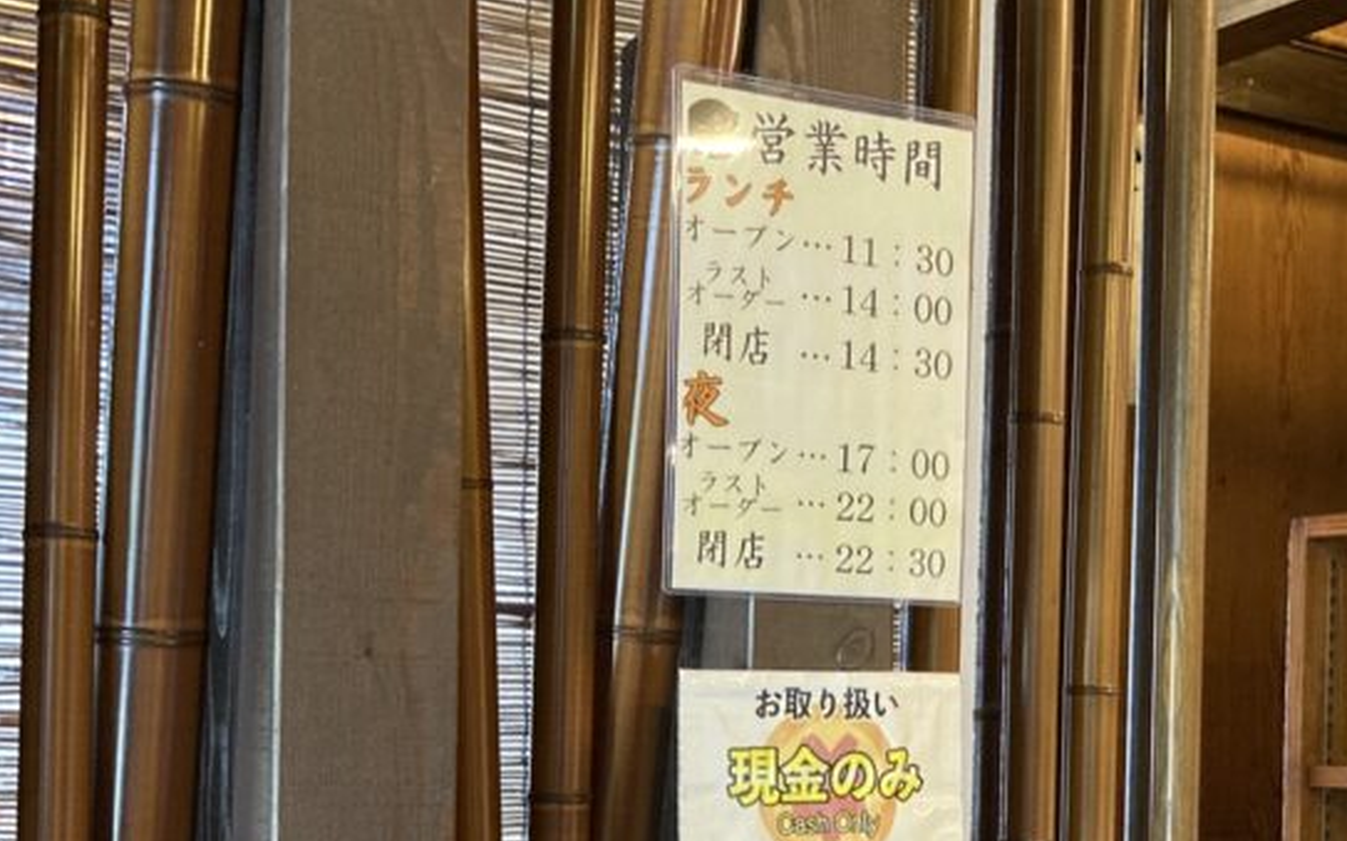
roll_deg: -0.8
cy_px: 747
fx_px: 2055
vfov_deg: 22.6
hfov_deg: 36.3
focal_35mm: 56
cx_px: 695
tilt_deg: +0.3
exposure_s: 1/50
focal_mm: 3.99
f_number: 1.8
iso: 320
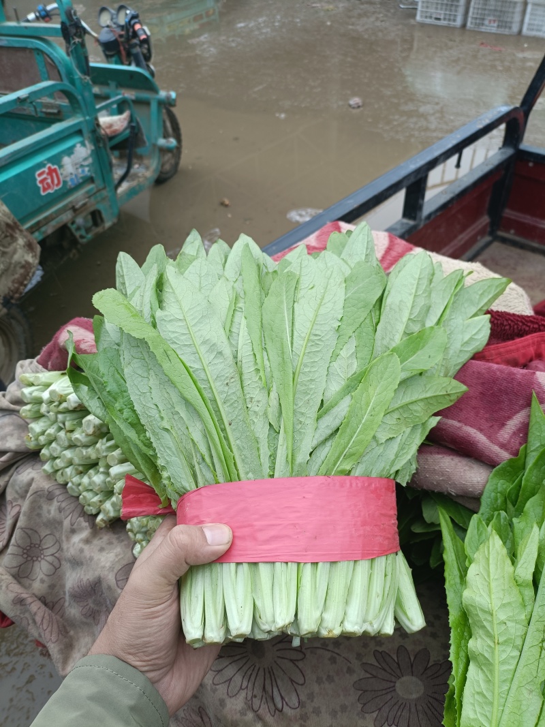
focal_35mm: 25
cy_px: 364
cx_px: 272
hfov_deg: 54.9
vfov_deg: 69.4
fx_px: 525
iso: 192
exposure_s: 1/100
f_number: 1.7
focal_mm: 4.7
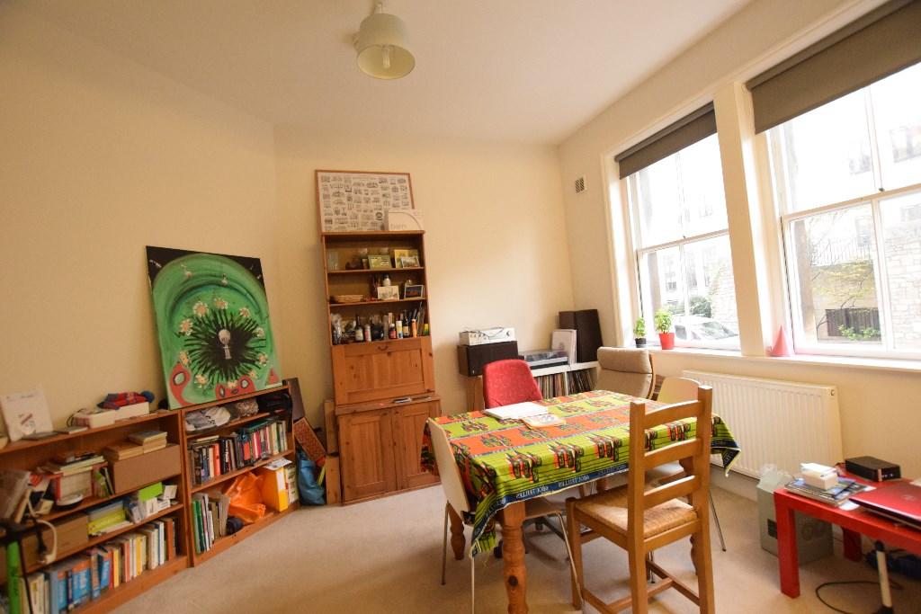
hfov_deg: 100.4
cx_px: 460
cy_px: 307
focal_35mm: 15
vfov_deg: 77.3
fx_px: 384
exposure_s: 1/50
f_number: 4.5
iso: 2800
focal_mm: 10
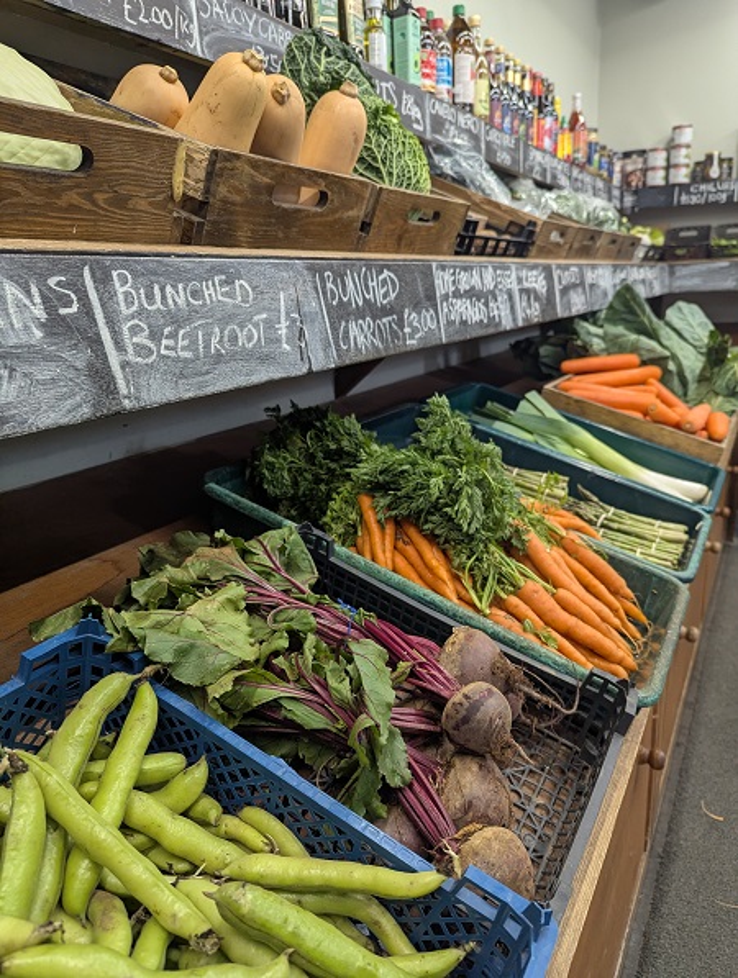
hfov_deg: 57.0
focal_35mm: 24
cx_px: 369
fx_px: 680
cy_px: 489
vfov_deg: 71.5
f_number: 1.85
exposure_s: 1/100
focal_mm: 6.81
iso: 288
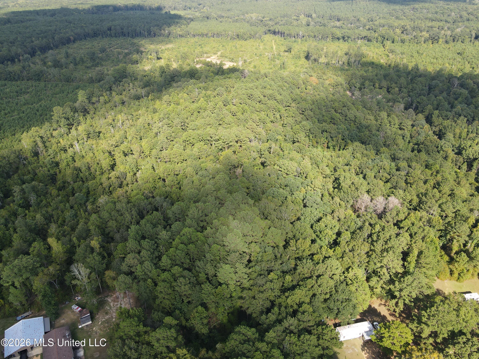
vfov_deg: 56.8
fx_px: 332
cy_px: 180
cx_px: 240
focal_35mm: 24
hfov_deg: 71.6
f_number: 2.8
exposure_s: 1/180
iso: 100
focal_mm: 4.5
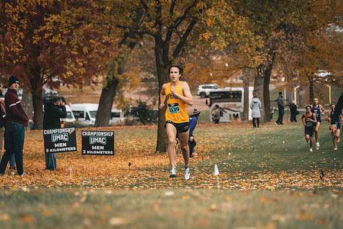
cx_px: 172
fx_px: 1835
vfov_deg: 7.1
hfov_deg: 10.7
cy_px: 114
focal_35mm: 193
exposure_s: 1/800
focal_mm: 186
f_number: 6.3
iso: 400
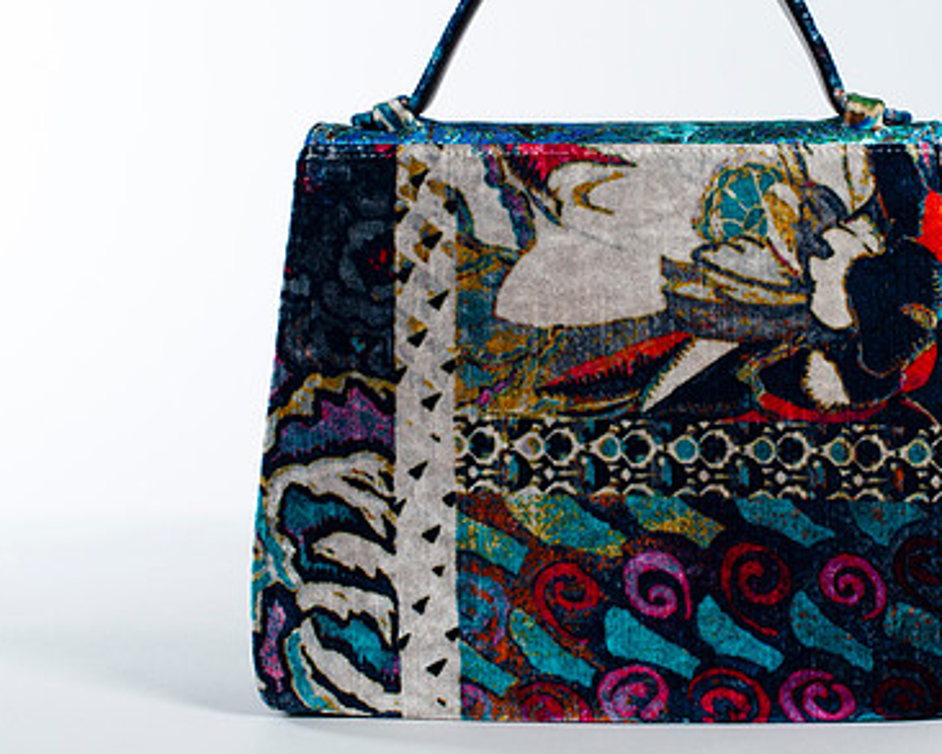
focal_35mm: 84
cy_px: 320
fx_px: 2343
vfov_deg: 18.3
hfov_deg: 22.7
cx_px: 605
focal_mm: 50
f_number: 7.1
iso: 200
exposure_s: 1/200
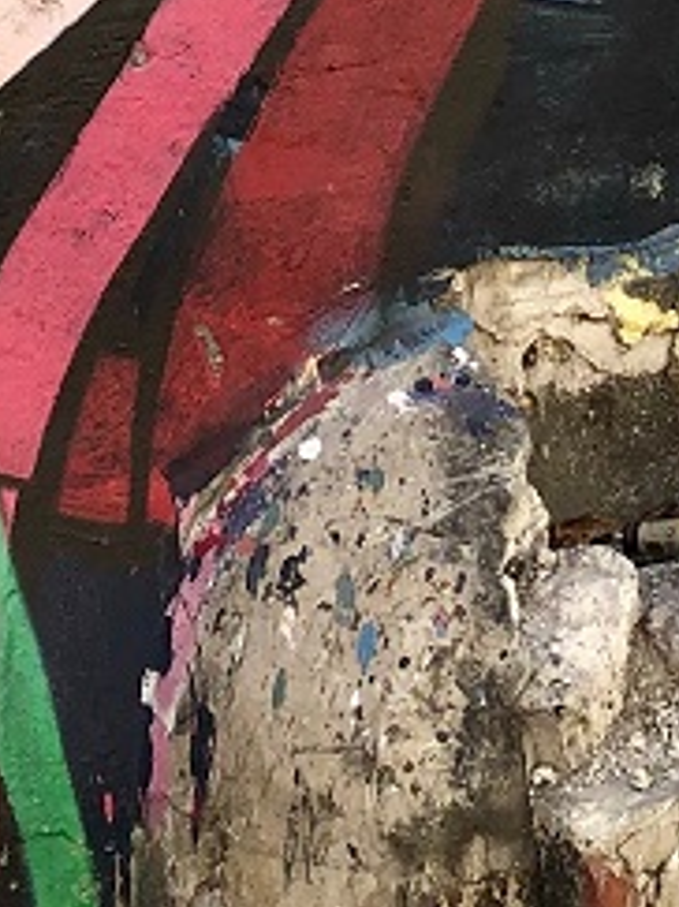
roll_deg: +2.1
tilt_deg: +9.8
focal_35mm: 123
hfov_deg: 11.9
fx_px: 3220
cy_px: -1015
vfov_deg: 13.3
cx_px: 653
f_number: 1.8
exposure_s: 1/545
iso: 20
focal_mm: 3.99
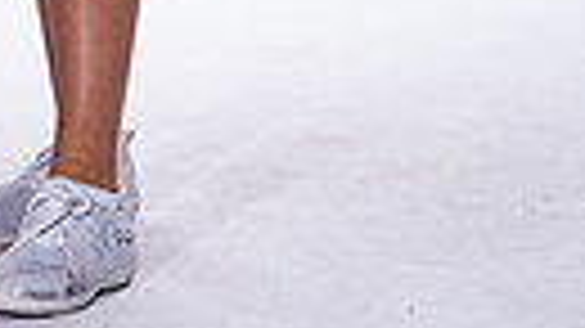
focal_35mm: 417
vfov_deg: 2.9
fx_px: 6466
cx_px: 32
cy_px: -602
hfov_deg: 5.2
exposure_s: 1/250
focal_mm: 115
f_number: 5.6
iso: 640
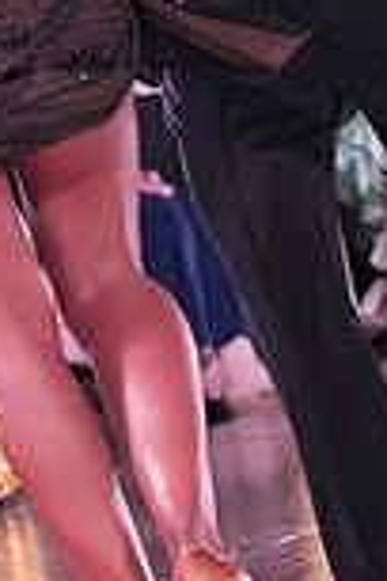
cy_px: -156
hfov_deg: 3.4
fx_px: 6433
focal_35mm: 399
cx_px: 286
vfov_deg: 5.1
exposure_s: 1/400
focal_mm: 105
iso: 8000
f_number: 5
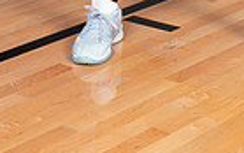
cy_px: -199
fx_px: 1138
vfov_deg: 7.3
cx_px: 190
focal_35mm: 171
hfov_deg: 12.2
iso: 500
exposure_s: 1/320
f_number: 7.1
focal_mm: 52
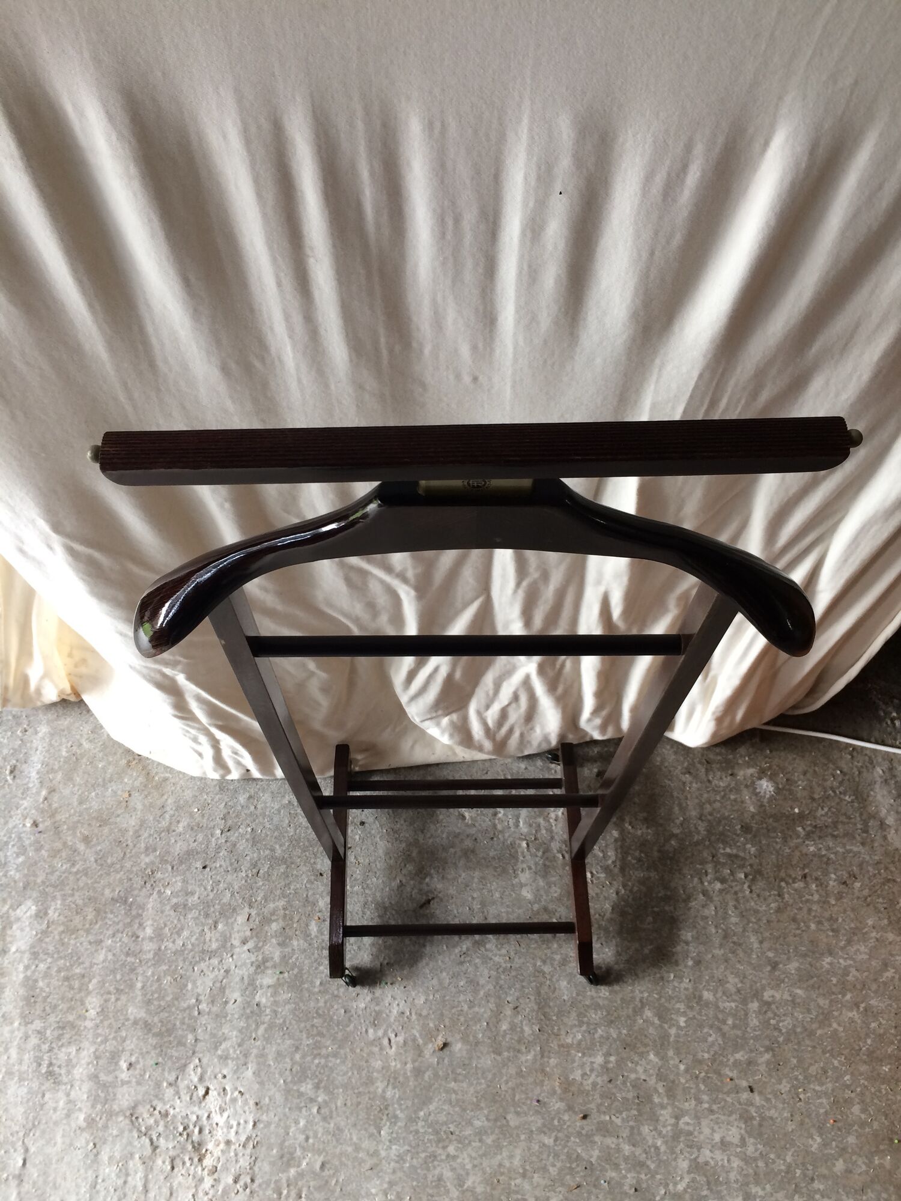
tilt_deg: -63.6
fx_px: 1006
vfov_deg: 61.7
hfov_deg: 48.2
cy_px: 600
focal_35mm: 29
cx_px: 450
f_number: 2.2
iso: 32
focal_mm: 4.15
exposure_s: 1/33
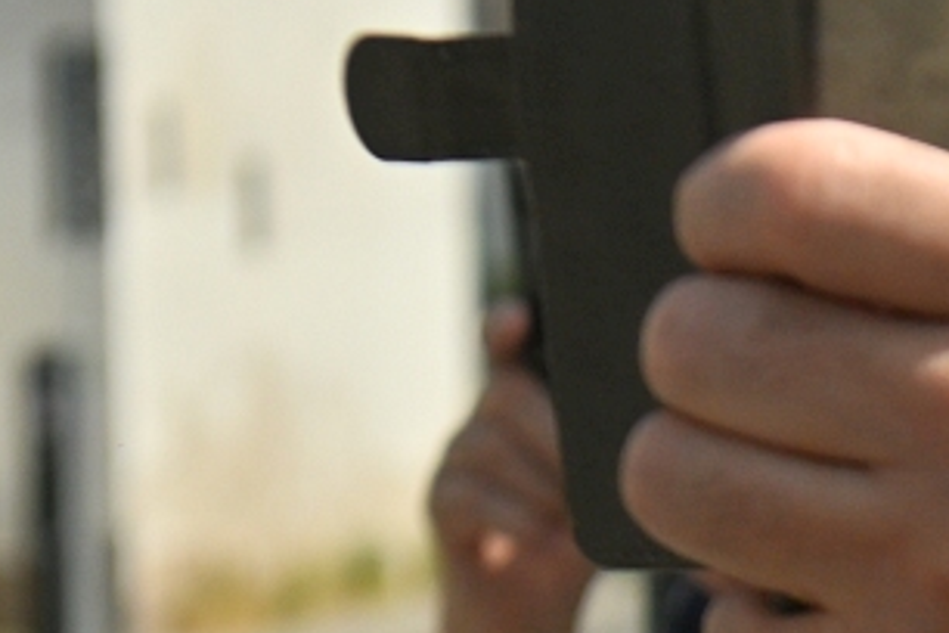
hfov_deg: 8.1
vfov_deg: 5.6
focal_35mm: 245
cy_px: 357
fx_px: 6458
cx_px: 1768
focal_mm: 50
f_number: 5.6
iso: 320
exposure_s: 1/6400
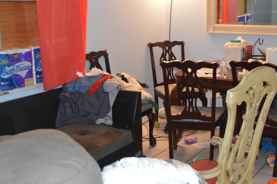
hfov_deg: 36.1
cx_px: 173
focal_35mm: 55
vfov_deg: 24.5
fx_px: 423
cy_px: 71
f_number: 4
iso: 2500
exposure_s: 1/60
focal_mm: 24
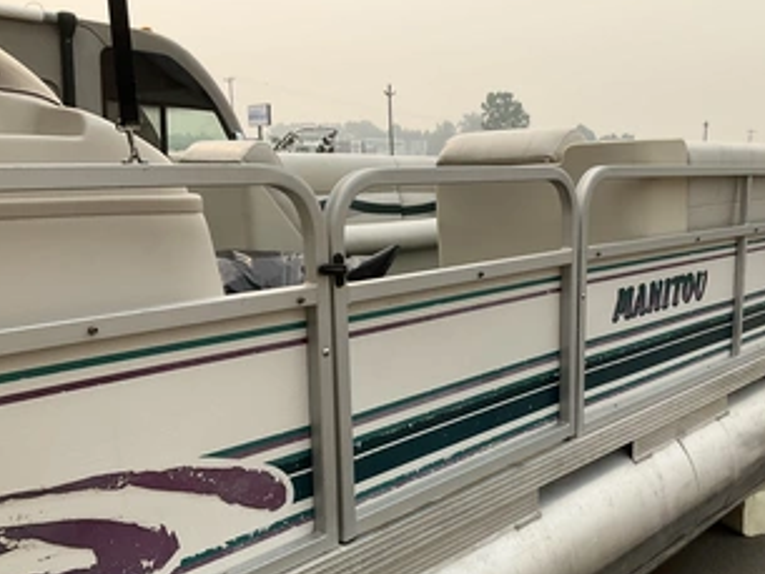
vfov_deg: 37.5
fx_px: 840
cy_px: 361
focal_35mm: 38
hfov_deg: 48.8
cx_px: 441
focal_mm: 3
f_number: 1.8
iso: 25
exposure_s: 1/1279
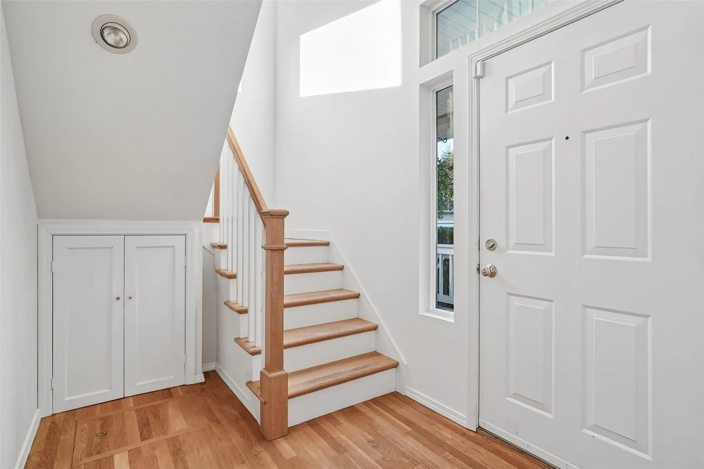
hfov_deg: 96.7
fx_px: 313
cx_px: 352
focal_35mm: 16
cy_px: 234
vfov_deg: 73.7
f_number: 8
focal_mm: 16
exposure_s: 1/100
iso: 1600
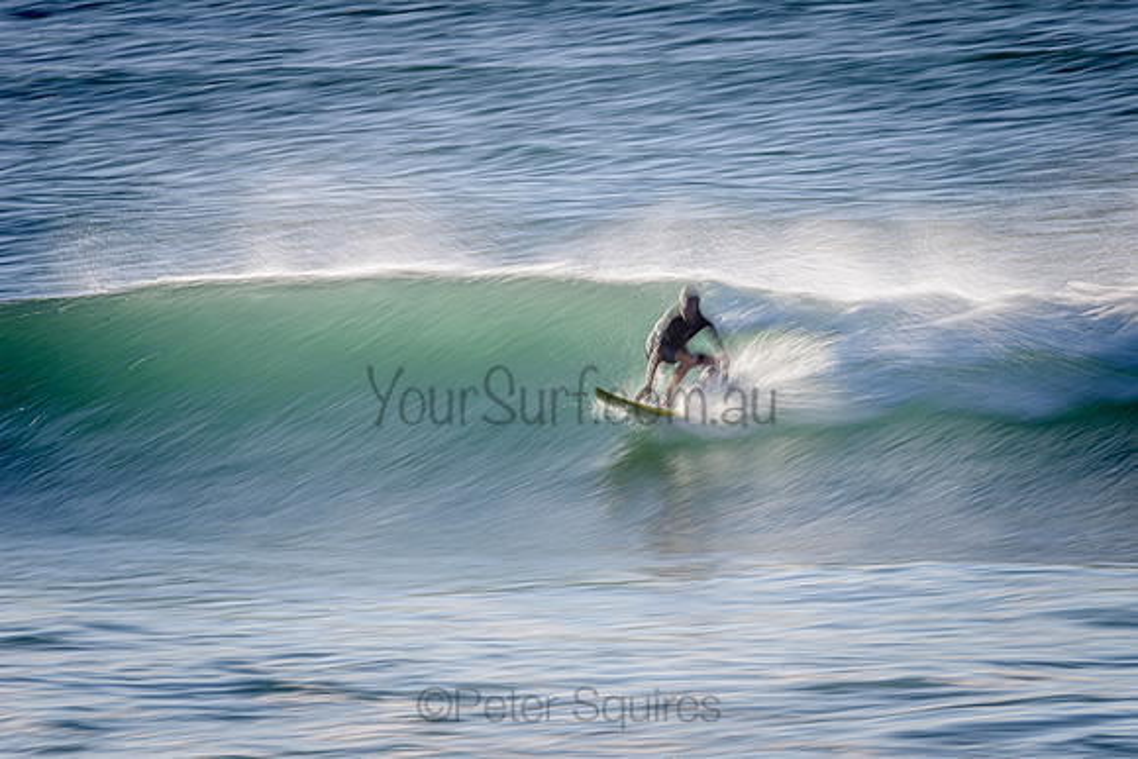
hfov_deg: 3.4
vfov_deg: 2.3
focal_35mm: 609
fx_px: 19263
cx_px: 690
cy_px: 299
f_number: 16
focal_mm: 500
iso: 31
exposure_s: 1/10
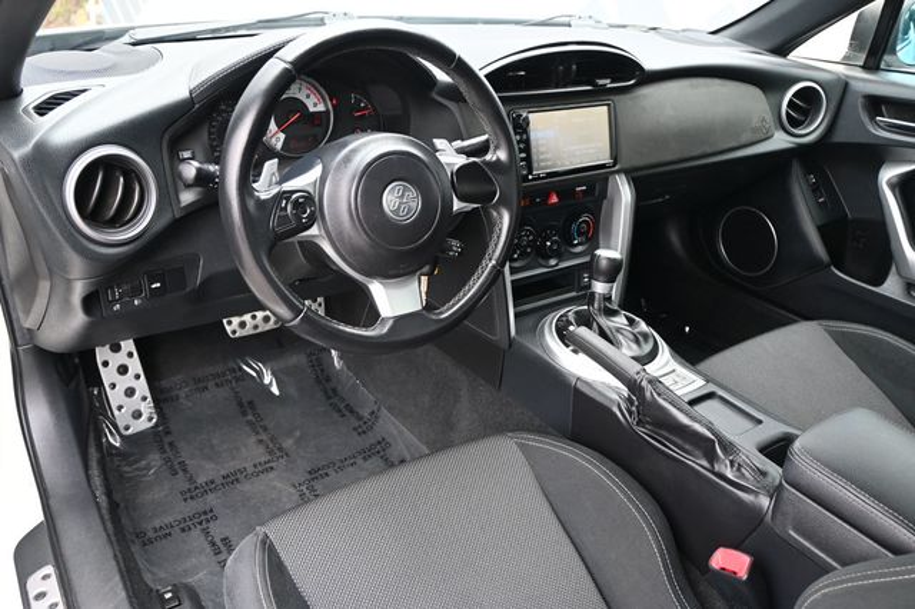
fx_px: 743
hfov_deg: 63.2
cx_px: 458
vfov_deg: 44.6
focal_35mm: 29
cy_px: 304
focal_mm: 19.5
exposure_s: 1/125
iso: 450
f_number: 3.8
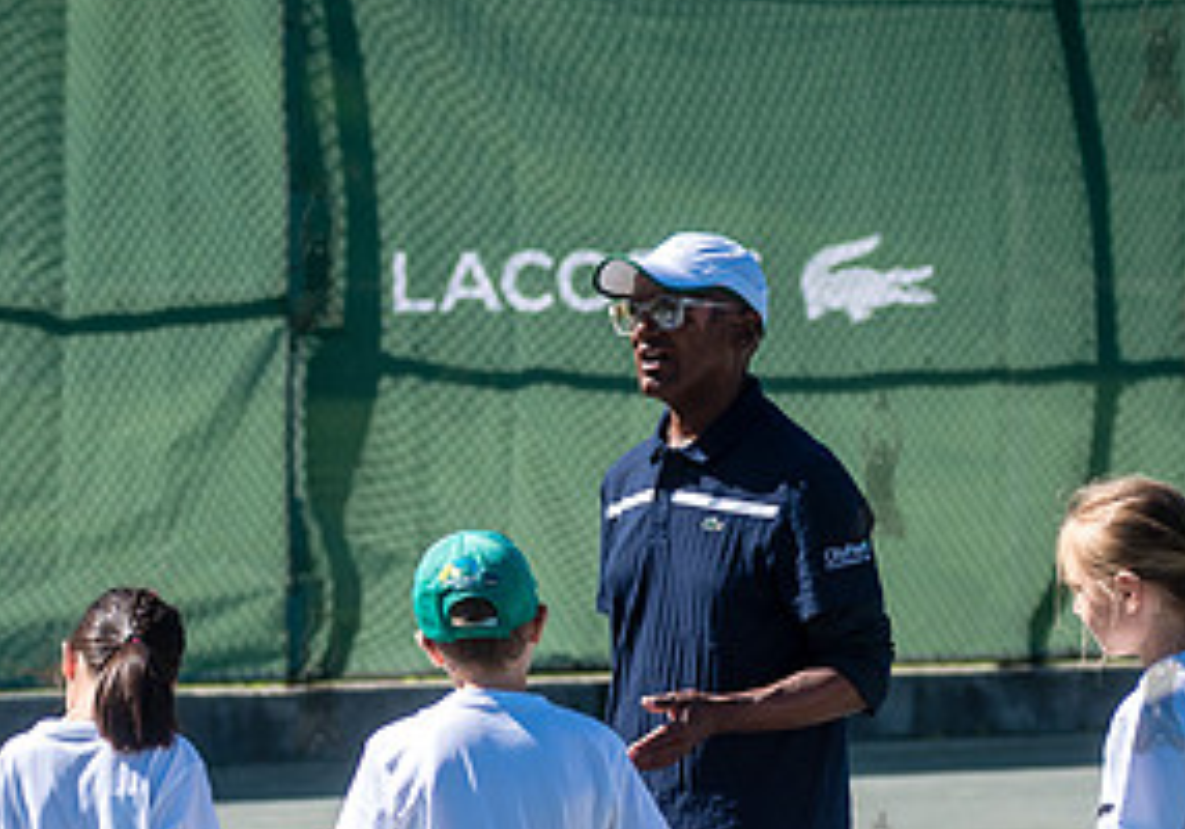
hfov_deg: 10.4
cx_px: 574
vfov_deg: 7.3
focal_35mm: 194
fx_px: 6483
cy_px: 545
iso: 200
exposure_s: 1/2000
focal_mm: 80
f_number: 4
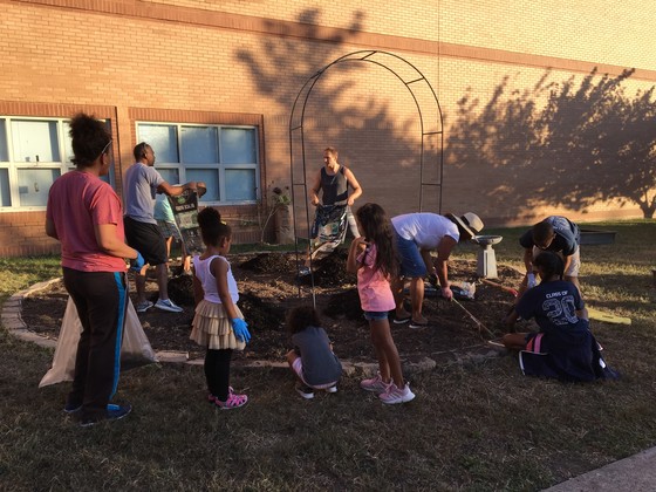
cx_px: 328
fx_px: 550
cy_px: 246
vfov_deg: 48.2
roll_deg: +0.5
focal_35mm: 29
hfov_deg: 61.7
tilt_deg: -6.1
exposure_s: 1/475
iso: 25
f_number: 2.2
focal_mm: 4.15
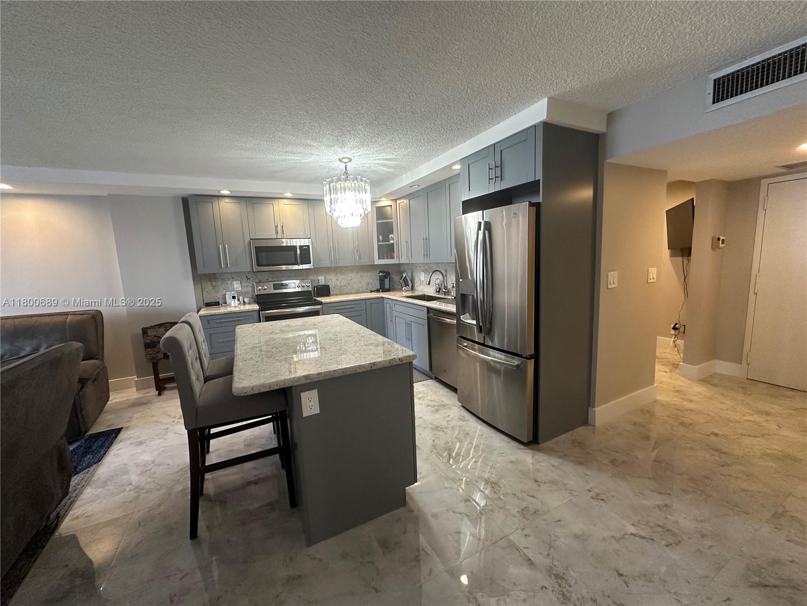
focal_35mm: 14
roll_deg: +2.5
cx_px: 404
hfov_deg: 102.1
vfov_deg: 85.7
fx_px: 326
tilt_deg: -7.9
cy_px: 303
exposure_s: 1/120
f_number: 2.2
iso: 250
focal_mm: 2.22
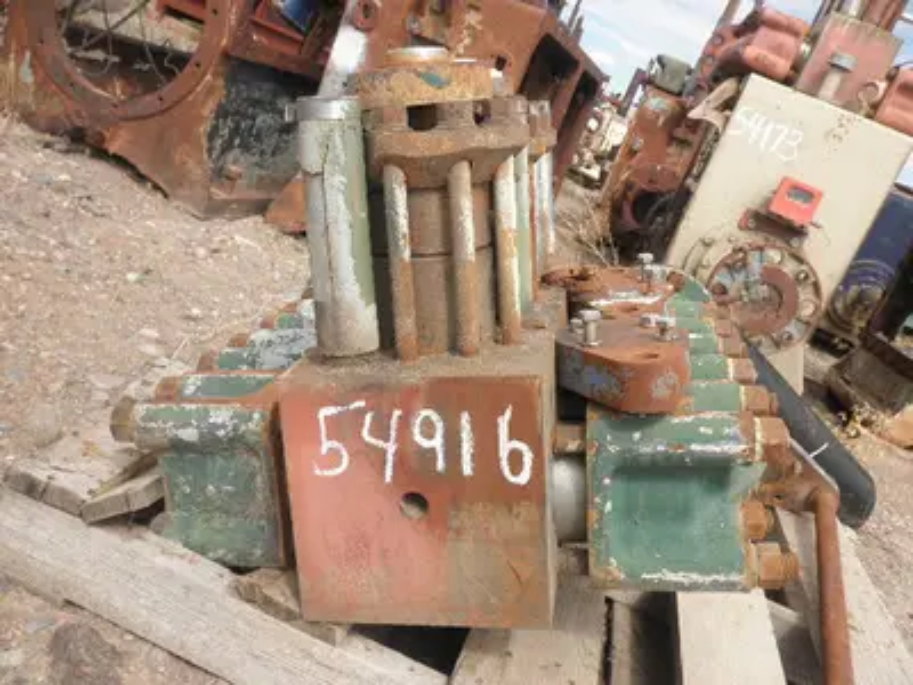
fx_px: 923
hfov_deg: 52.6
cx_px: 456
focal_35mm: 35
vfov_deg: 40.7
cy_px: 342
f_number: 9.1
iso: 64
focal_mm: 6.1
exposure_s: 1/80
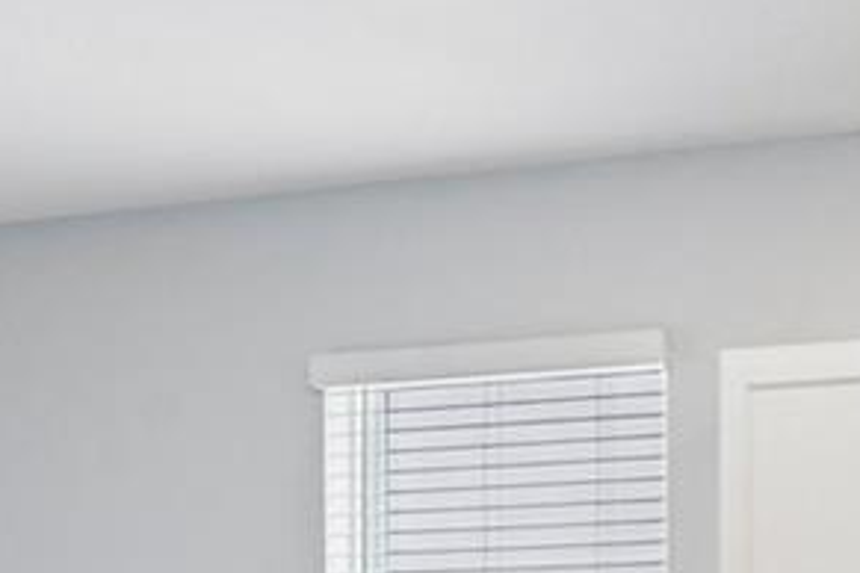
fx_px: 2102
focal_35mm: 88
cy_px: 857
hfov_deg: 20.4
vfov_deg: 14.5
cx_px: 1226
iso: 400
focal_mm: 16
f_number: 8
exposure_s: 1/10
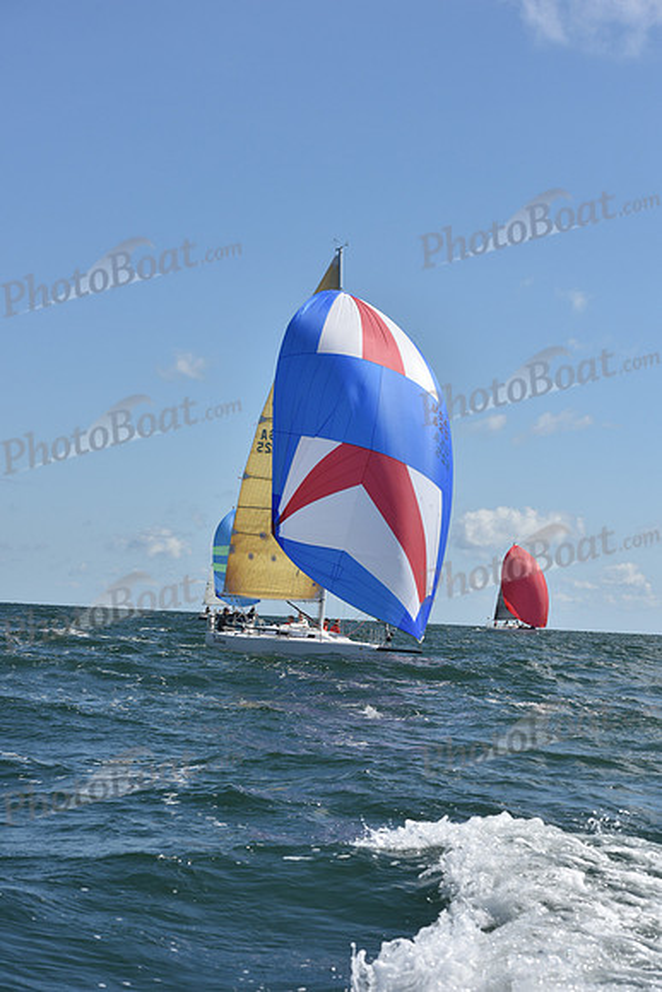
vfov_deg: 27.0
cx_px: 331
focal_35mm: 75
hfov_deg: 18.2
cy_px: 496
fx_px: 2067
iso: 250
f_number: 9
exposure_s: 1/1250
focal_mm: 75
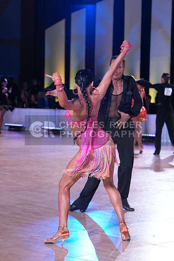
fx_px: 826
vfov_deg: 17.9
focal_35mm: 114
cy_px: 130
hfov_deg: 12.0
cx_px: 87
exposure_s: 1/250
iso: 2500
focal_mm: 114
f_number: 5
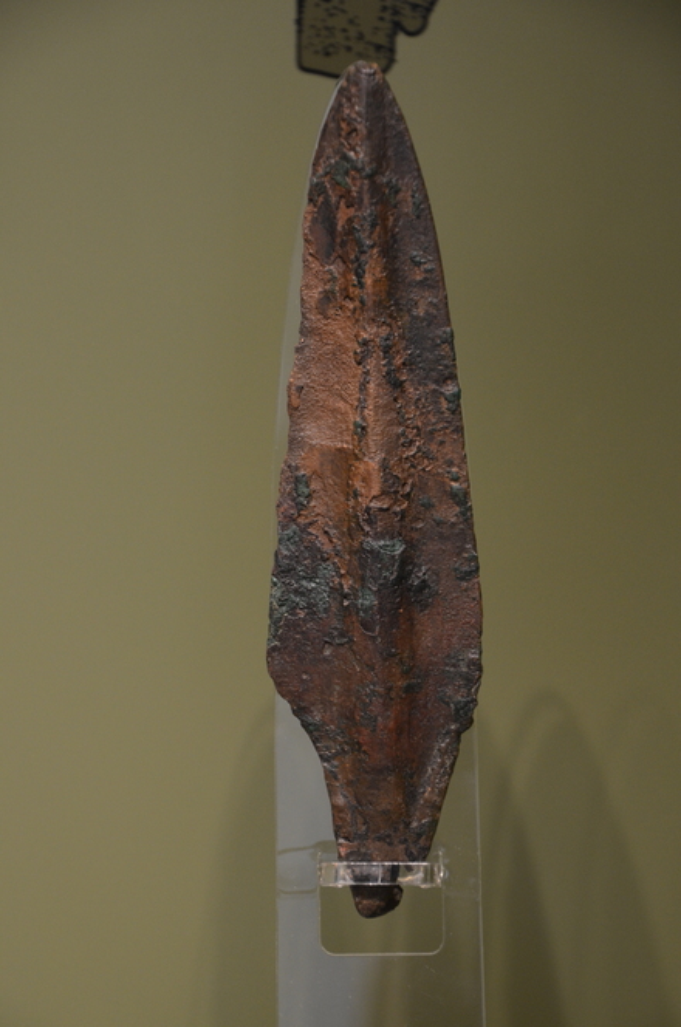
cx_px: 340
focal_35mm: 129
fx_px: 3675
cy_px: 514
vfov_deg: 15.9
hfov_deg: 10.6
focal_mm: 86
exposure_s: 1/50
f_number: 5.6
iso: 1000
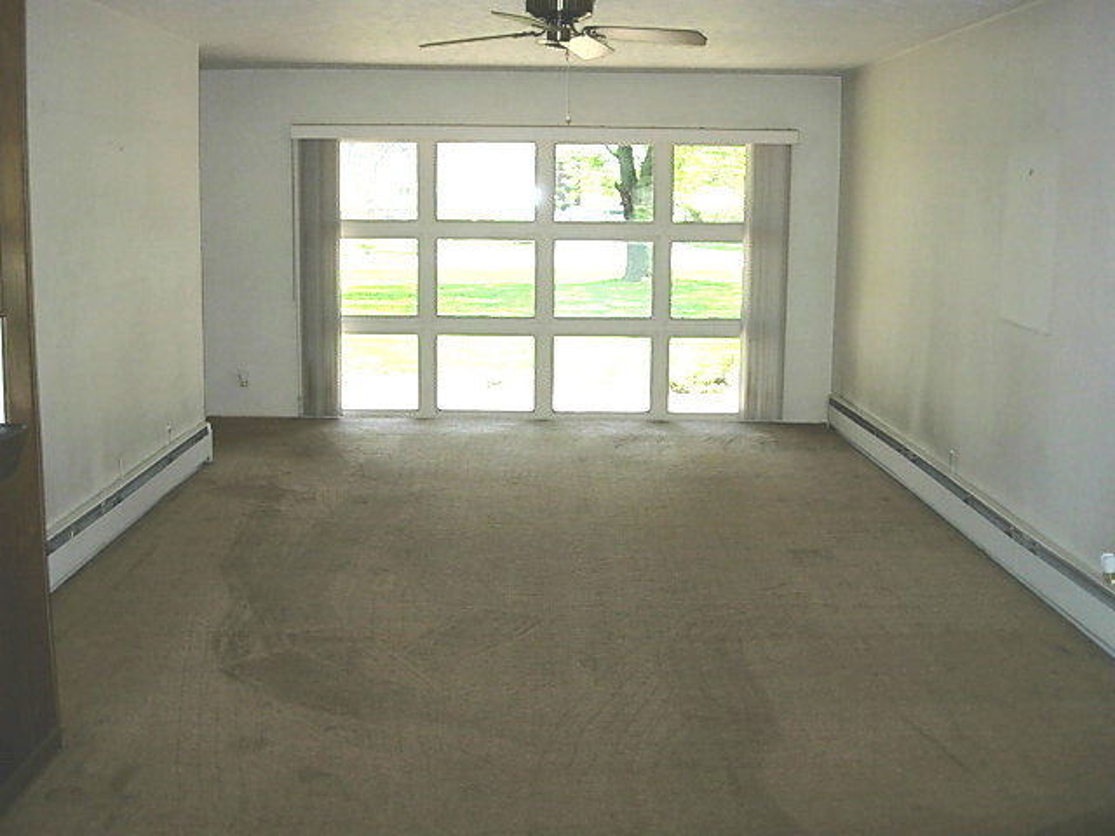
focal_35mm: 38
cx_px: 558
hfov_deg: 49.0
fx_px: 1224
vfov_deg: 37.7
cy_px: 418
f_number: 2.8
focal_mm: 7.8
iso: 79
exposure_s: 1/406
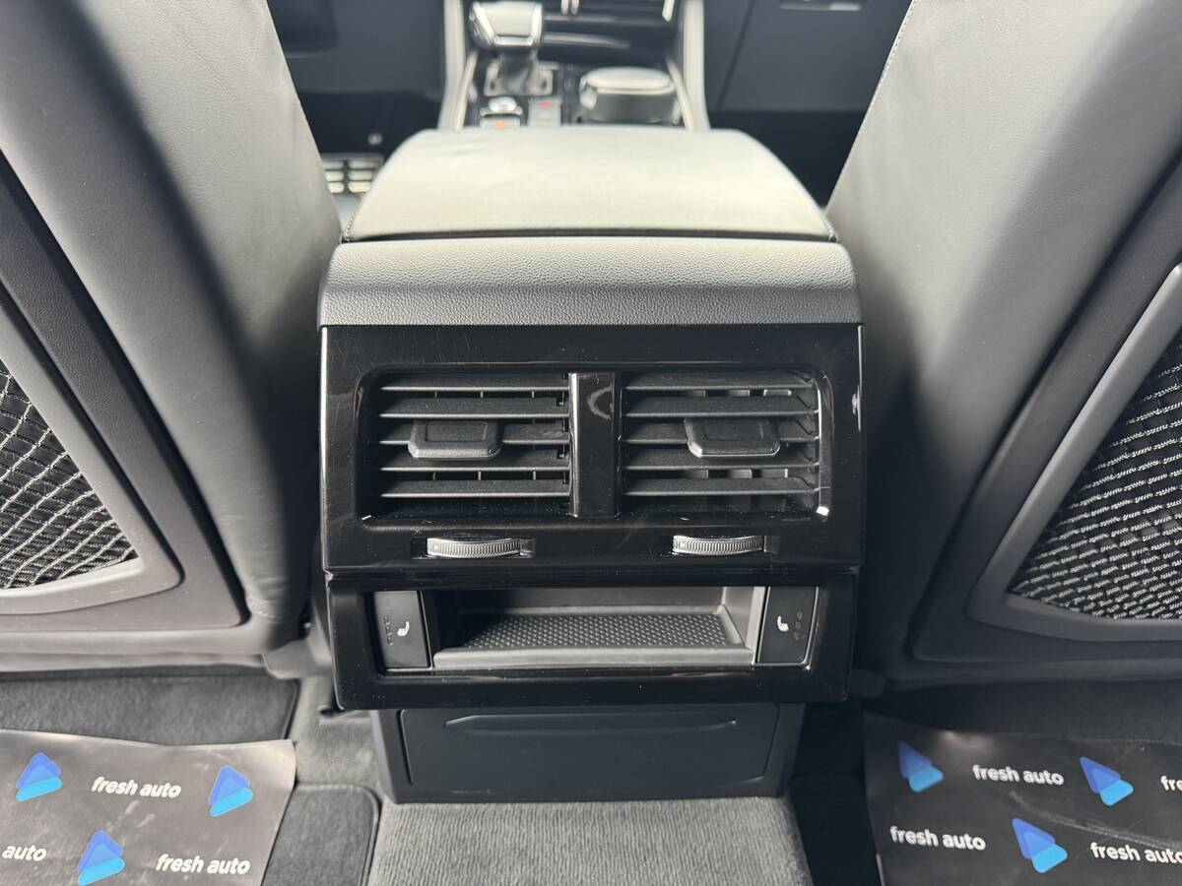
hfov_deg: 71.6
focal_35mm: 24
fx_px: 820
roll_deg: -0.8
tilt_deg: -33.3
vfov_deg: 56.8
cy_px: 443
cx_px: 591
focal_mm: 6.76
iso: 320
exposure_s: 1/60
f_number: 1.78
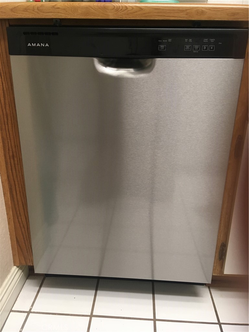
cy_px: 166
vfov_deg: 61.7
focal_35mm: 29
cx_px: 124
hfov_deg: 48.2
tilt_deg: -20.5
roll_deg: -1.0
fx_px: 278
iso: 100
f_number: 2.2
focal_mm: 4.15
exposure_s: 1/30
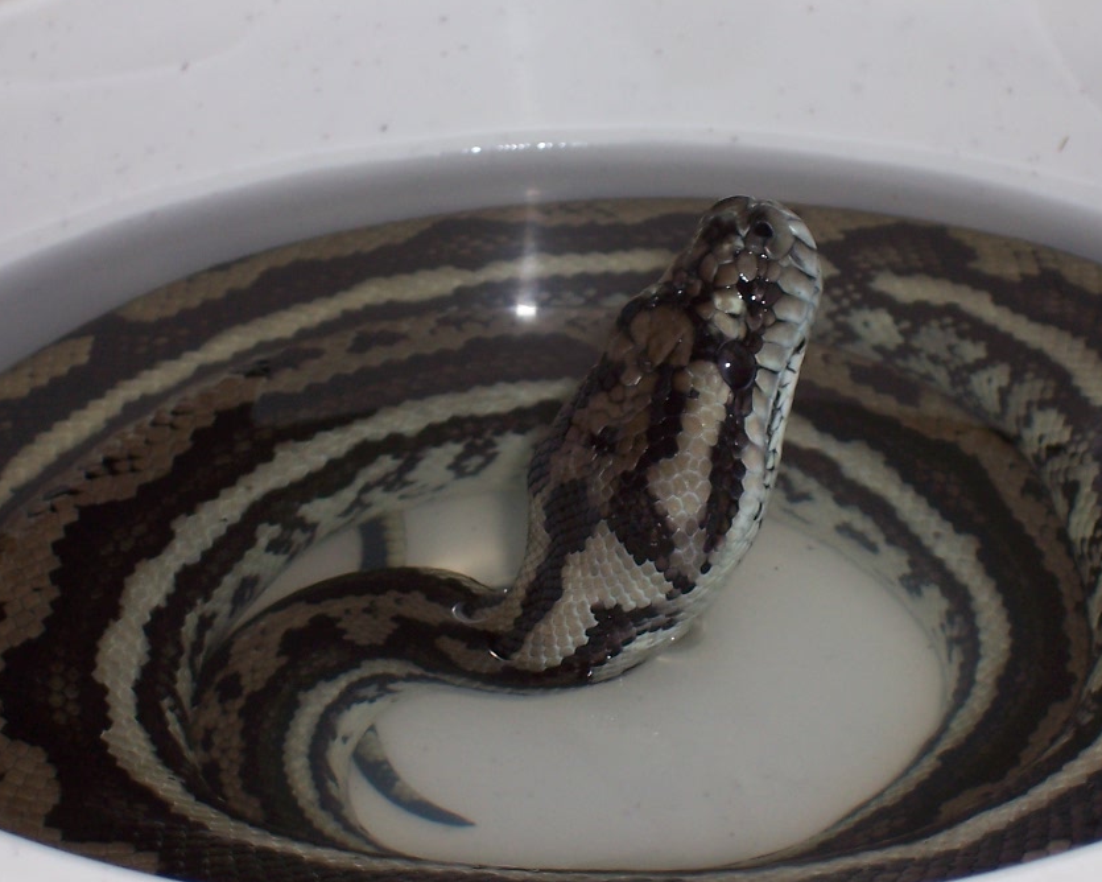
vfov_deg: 10.8
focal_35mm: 143
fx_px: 4664
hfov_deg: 13.5
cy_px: 409
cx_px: 661
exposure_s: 1/90
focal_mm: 16.8
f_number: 4.6
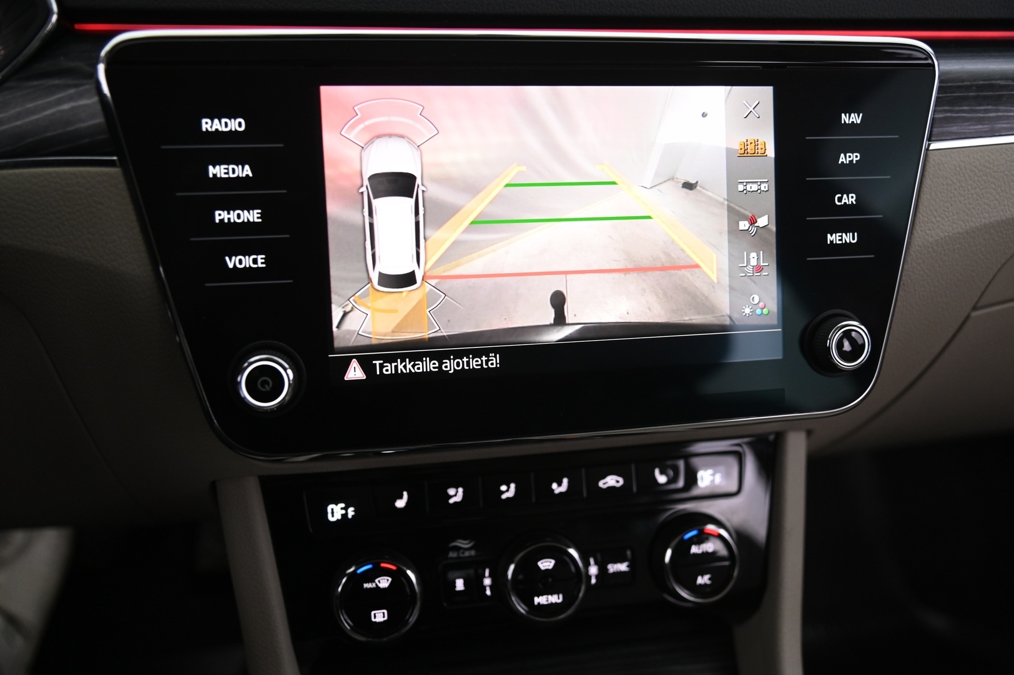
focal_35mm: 35
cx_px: 507
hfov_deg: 54.5
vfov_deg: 37.8
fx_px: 985
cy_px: 338
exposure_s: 1/30
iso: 2000
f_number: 4
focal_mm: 35
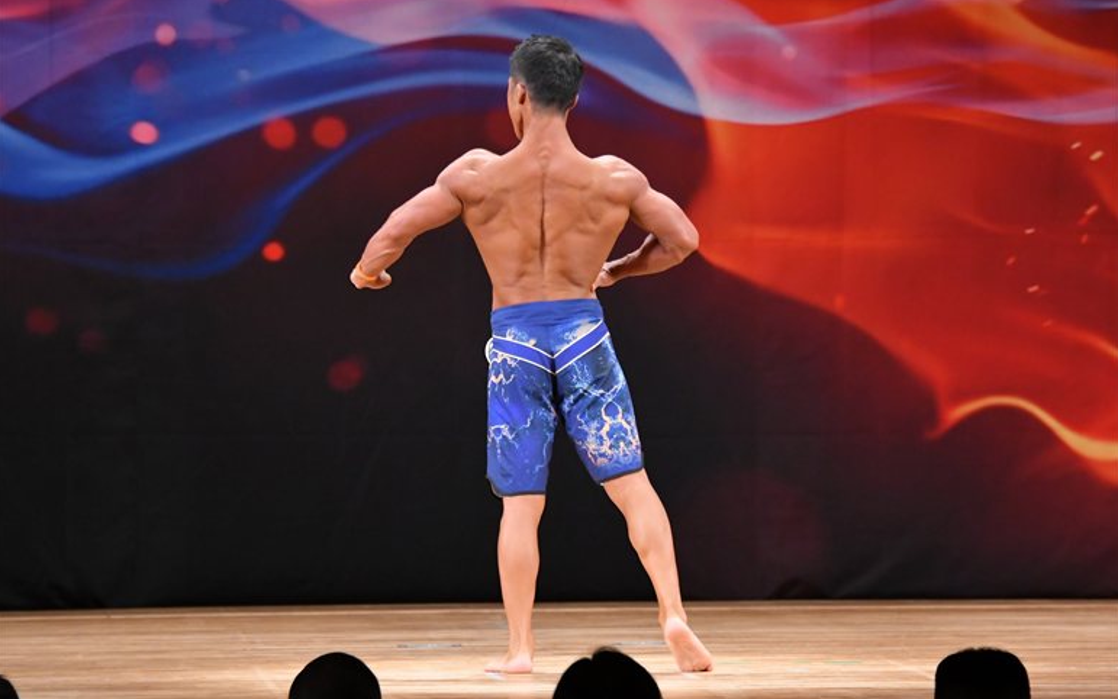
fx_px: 7953
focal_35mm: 261
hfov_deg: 8.0
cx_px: 559
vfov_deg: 5.0
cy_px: 365
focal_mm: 170
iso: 3200
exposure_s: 1/400
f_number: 5.6
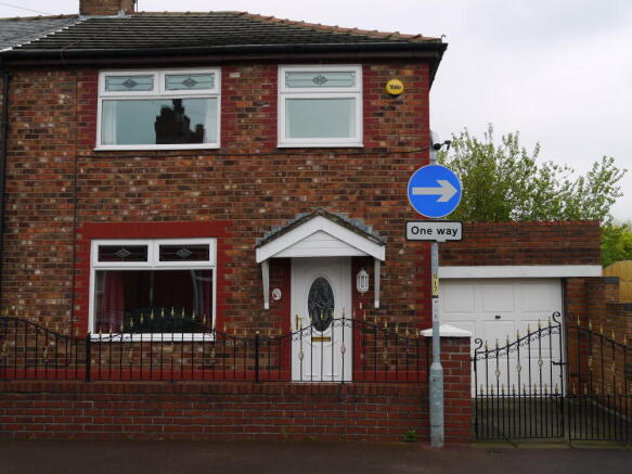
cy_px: 237
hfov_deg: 49.0
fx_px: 694
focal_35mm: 38
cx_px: 316
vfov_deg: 37.7
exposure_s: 1/250
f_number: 7.1
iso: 160
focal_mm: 19
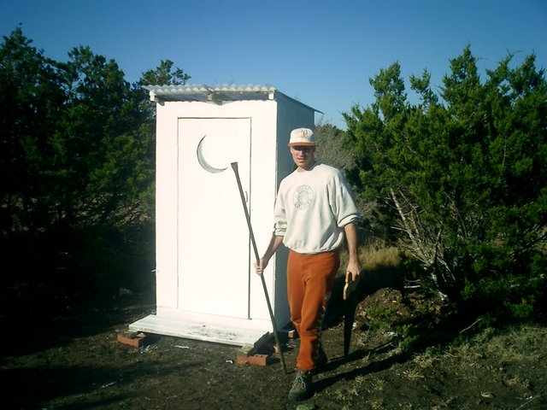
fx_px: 569
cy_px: 205
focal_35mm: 36
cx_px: 274
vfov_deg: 39.7
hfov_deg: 51.4
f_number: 3.2
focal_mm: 7.5
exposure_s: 1/2500
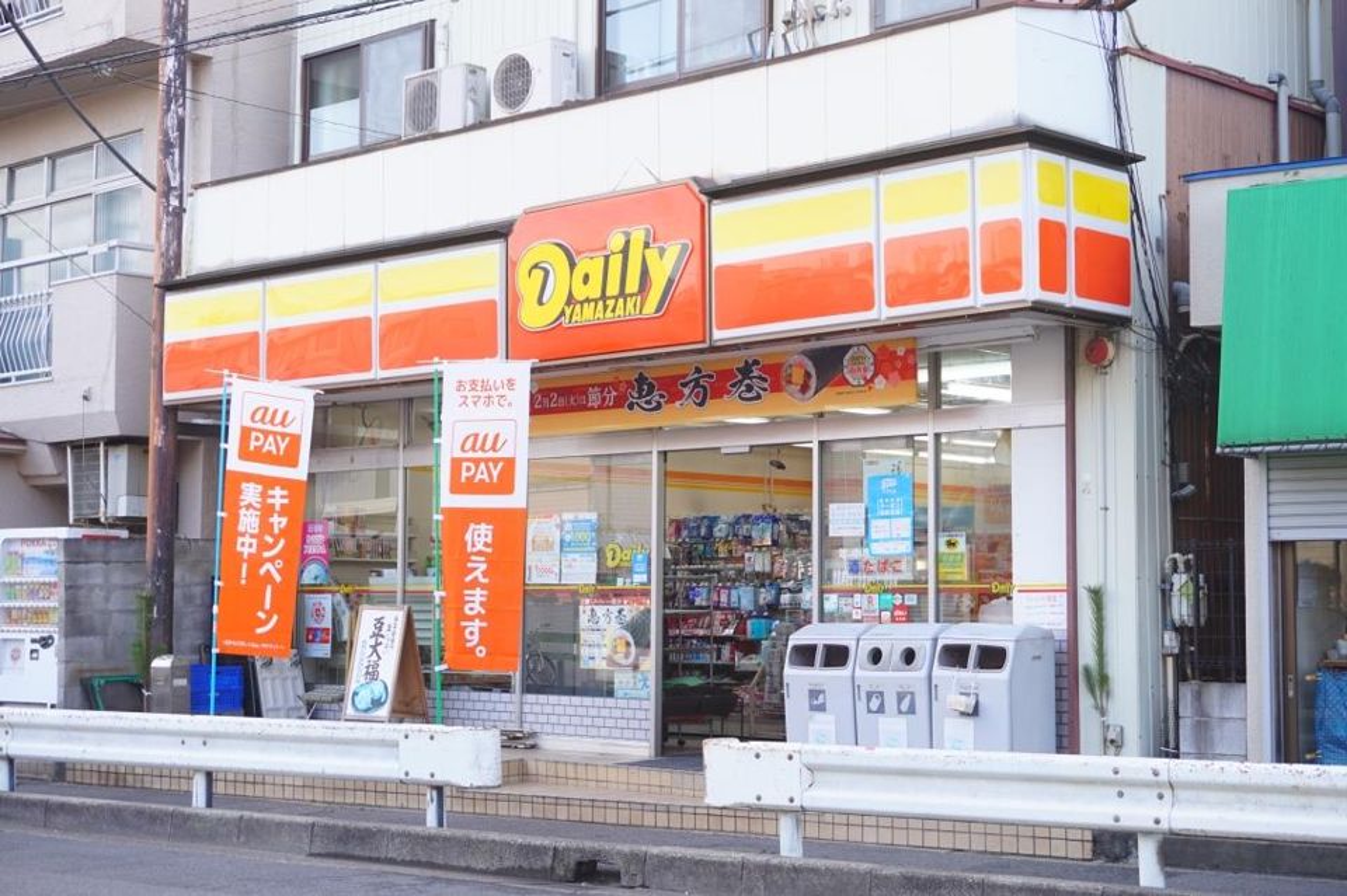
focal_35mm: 57
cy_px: 448
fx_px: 2132
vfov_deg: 23.8
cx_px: 674
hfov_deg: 35.1
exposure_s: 1/60
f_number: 5.6
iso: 125
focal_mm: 38
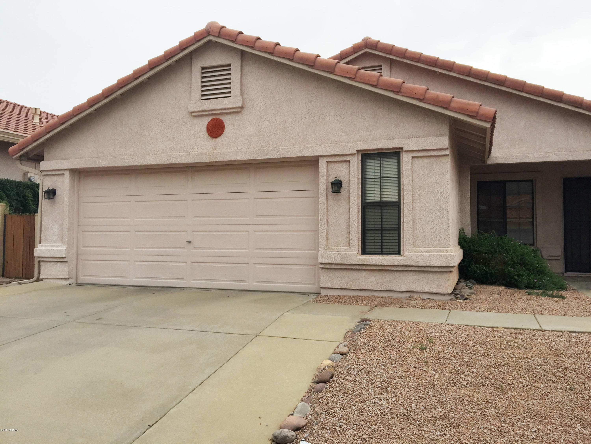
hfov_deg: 61.7
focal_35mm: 29
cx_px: 296
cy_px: 222
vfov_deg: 48.2
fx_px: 495
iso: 32
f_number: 2.2
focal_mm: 4.15
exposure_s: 1/638
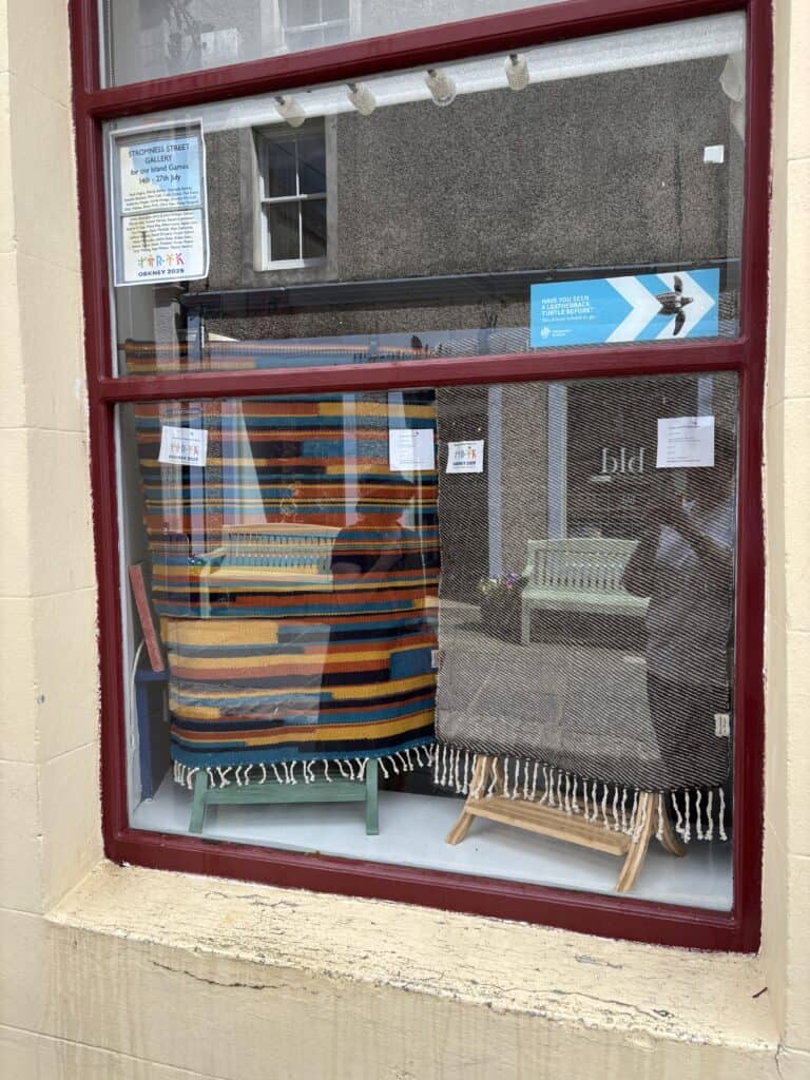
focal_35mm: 26
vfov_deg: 67.3
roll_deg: +0.7
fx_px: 811
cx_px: 405
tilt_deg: -4.2
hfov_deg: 53.1
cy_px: 540
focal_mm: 5.96
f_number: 1.6
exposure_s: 1/732
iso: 50
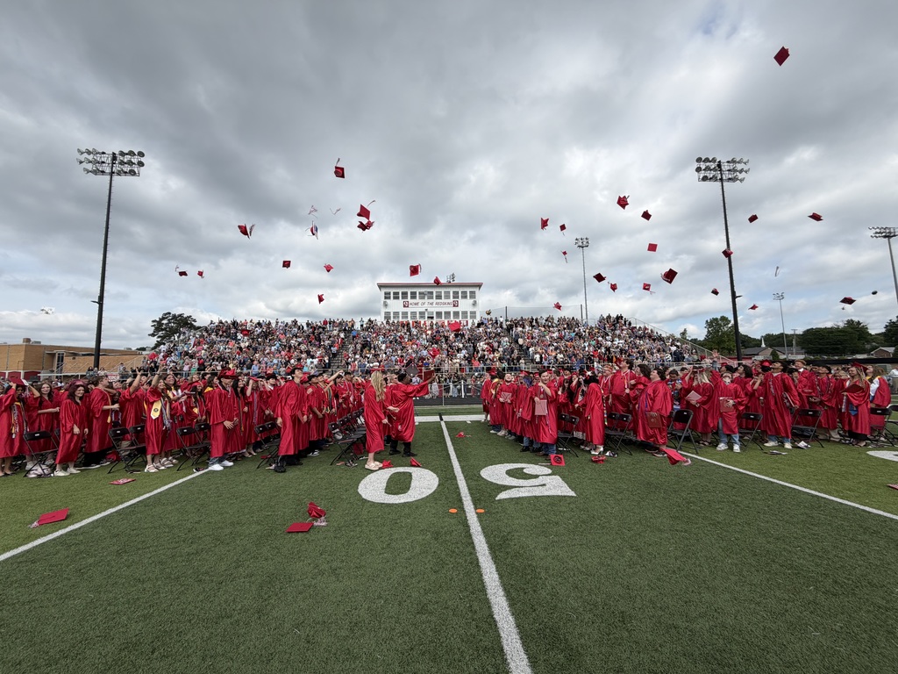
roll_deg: +1.6
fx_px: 363
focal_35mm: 14
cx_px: 449
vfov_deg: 85.7
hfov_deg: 102.1
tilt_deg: +6.3
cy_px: 337
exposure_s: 1/1068
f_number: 2.2
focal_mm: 2.22
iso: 20
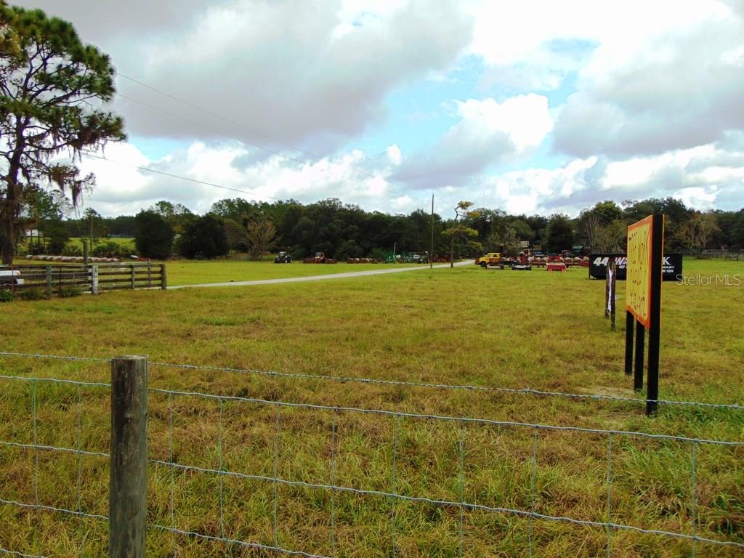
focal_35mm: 25
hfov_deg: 69.4
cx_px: 372
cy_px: 279
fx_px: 537
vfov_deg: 54.9
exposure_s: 1/800
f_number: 3
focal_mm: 4.5
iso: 80
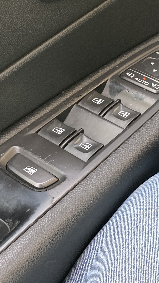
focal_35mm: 75
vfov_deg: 28.2
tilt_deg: -36.2
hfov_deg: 16.1
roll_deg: +2.8
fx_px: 562
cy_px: 121
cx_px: 105
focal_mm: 3.99
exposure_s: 1/62
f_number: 1.8
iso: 80
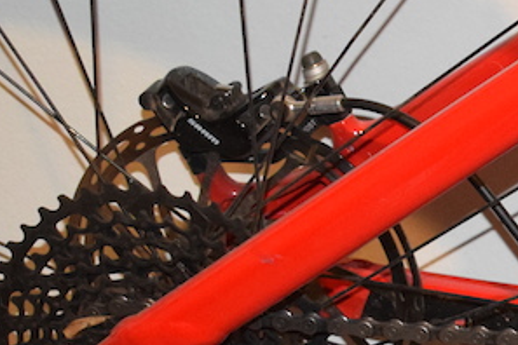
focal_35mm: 233
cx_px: 839
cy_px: 431
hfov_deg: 8.6
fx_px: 3348
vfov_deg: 5.9
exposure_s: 1/60
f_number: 5
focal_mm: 45
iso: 3200
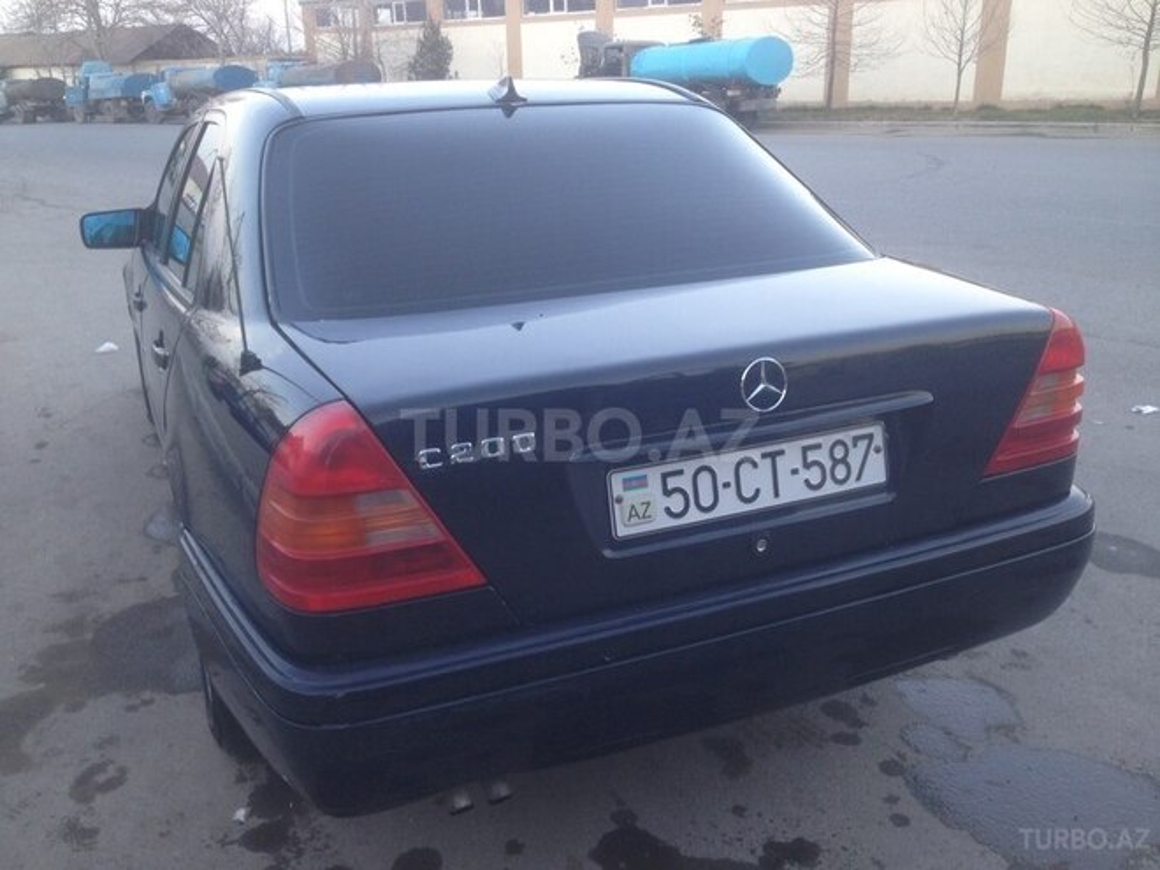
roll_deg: +0.9
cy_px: 435
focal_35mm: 33
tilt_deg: -17.5
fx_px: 1106
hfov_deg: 55.4
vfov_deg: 42.9
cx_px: 580
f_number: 2.4
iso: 50
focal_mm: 4.12
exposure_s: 1/40
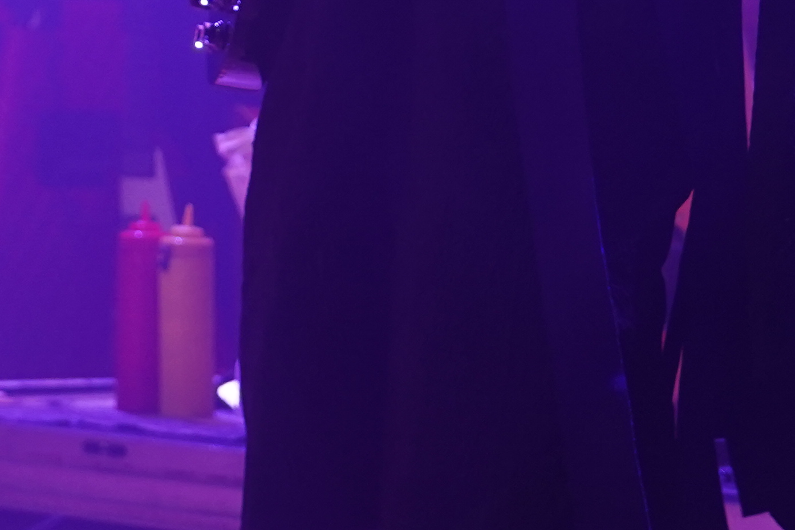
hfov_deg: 10.3
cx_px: -75
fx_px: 4372
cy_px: -610
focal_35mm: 198
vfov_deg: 6.7
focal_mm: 46
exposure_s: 1/160
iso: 1250
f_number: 4
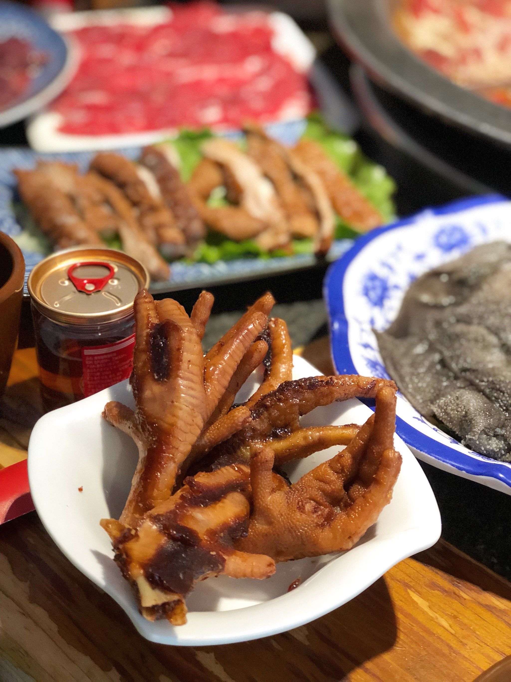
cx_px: 256
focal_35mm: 57
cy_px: 341
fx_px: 1122
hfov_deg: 25.7
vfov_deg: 33.8
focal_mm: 6.6
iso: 400
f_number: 2.8
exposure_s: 1/50
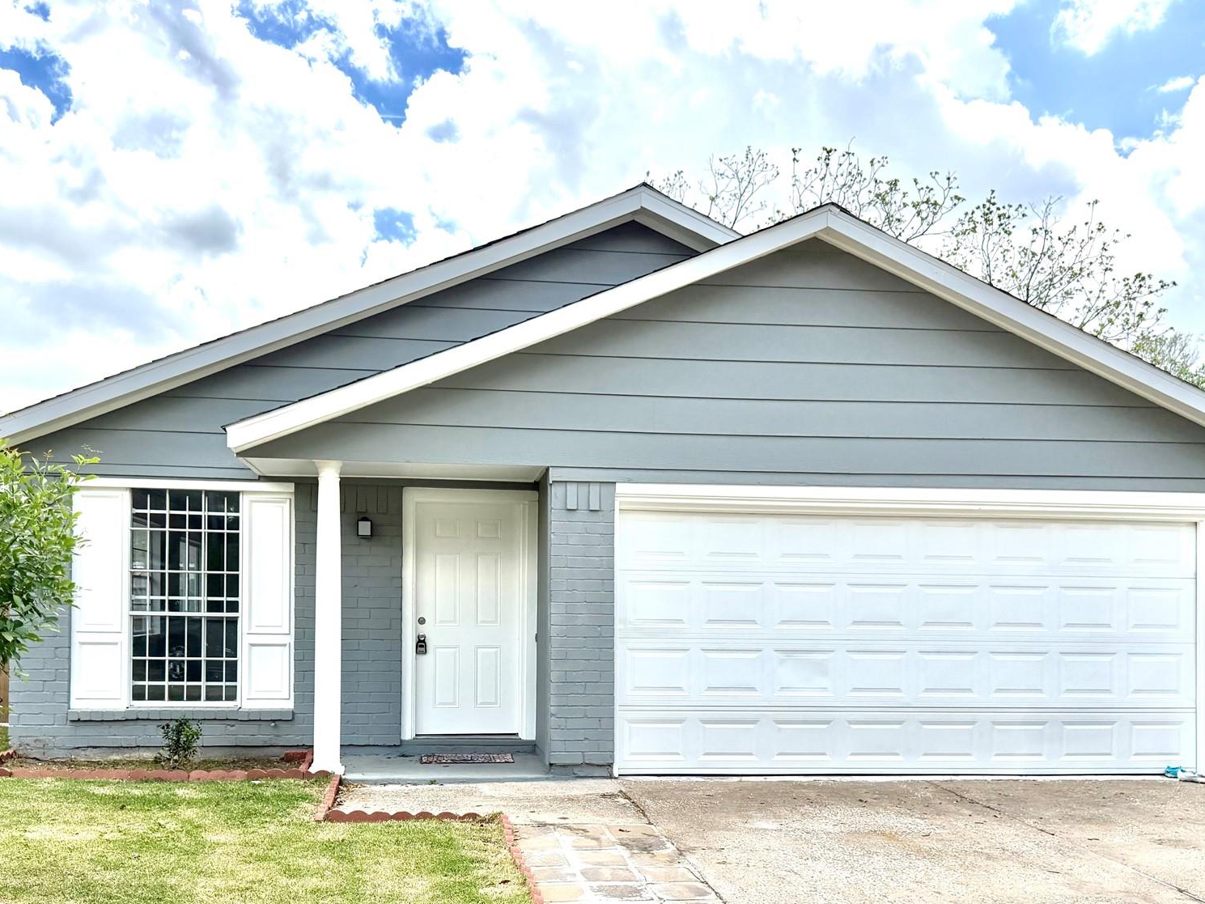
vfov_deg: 42.3
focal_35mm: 33
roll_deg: +0.0
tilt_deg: -0.5
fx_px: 1149
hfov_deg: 55.3
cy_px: 618
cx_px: 579
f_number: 1.78
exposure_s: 1/6711
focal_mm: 6.76
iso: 100
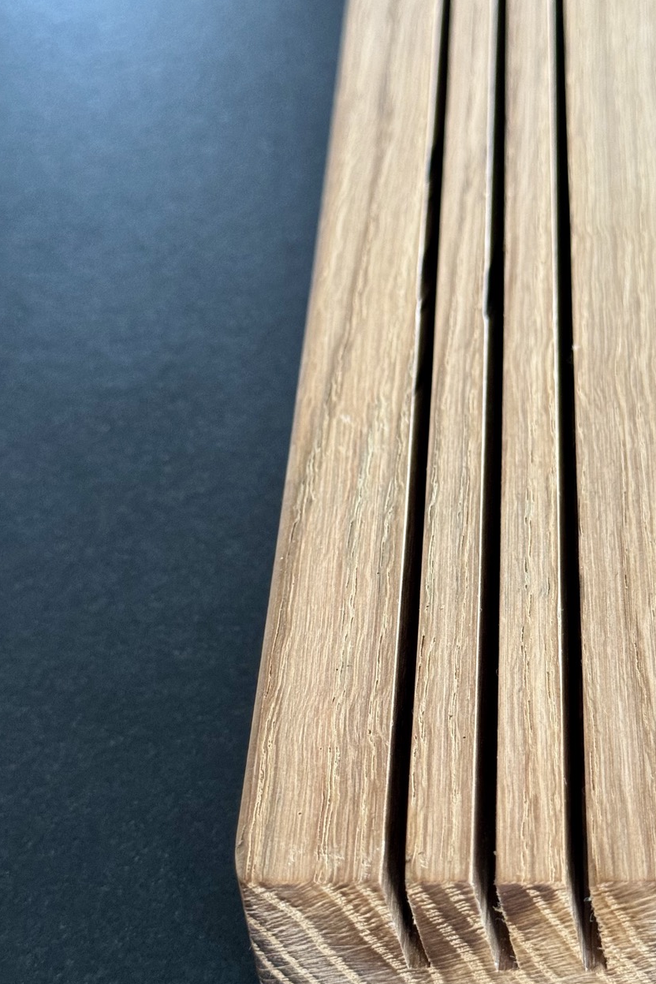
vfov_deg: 31.4
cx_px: 462
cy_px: 554
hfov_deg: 21.1
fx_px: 1749
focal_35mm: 64
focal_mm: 6.86
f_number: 1.78
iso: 250
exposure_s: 1/50
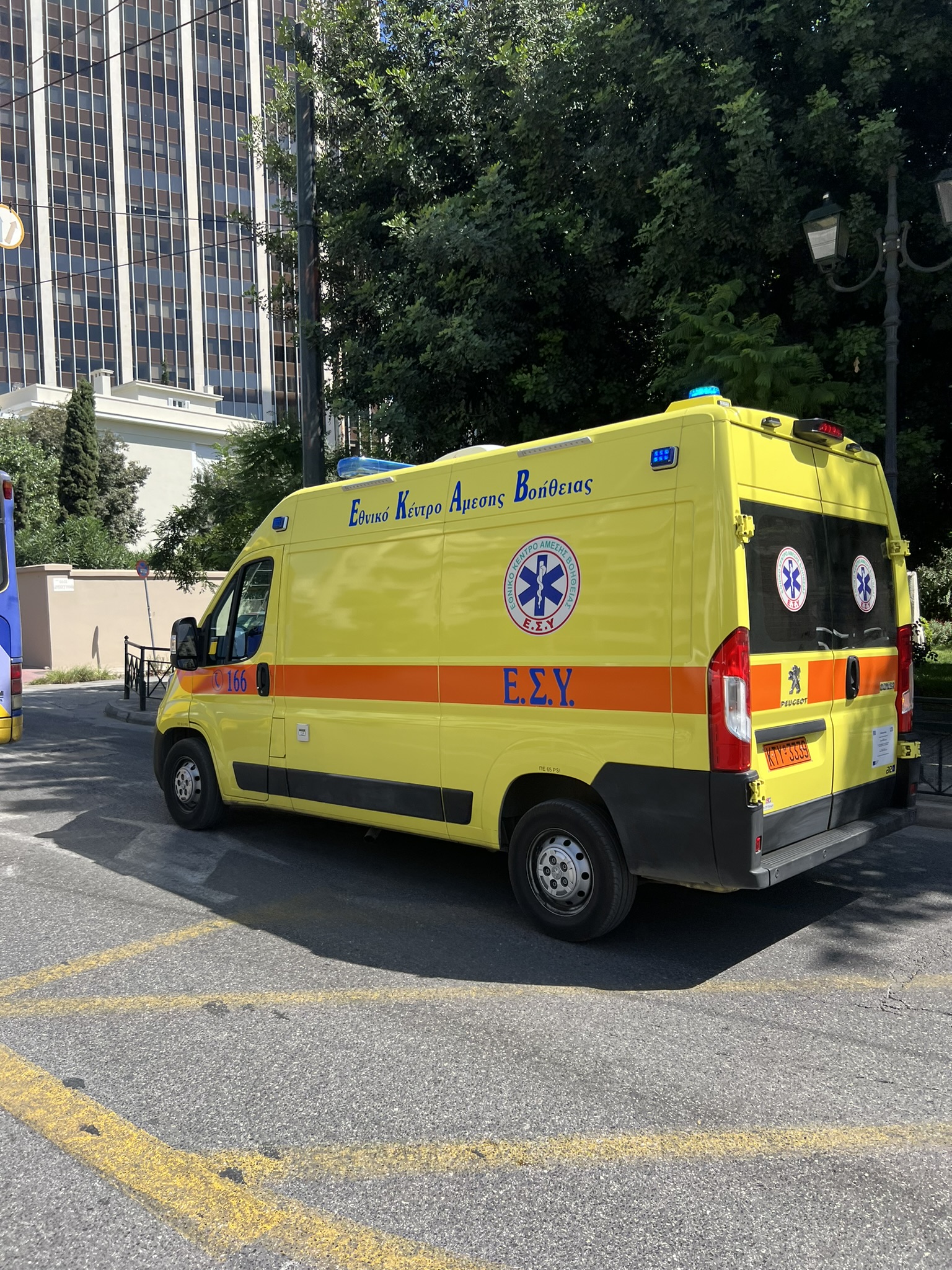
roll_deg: +1.9
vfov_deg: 67.3
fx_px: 953
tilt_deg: +0.6
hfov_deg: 53.1
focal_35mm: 26
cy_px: 635
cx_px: 476
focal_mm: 5.7
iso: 50
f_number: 1.5
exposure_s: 1/2208
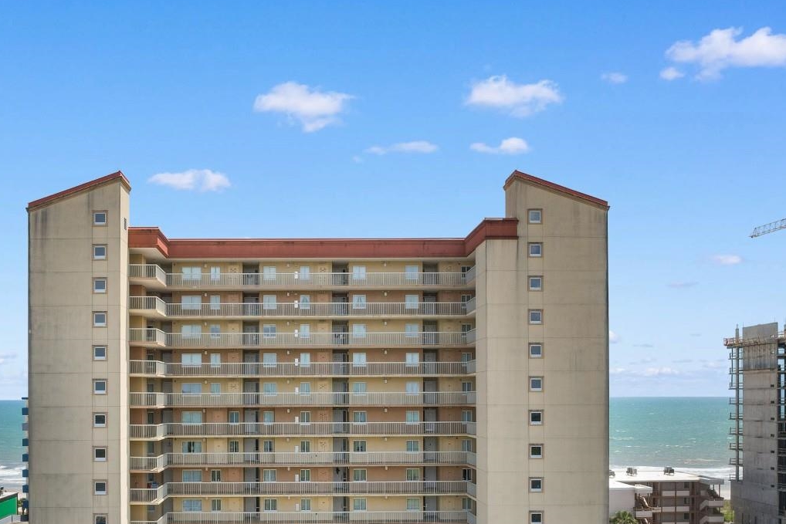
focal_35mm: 35
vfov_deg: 37.1
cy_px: 380
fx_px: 764
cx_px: 296
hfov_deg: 53.8
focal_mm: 8.38
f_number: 2.8
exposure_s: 1/640
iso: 120
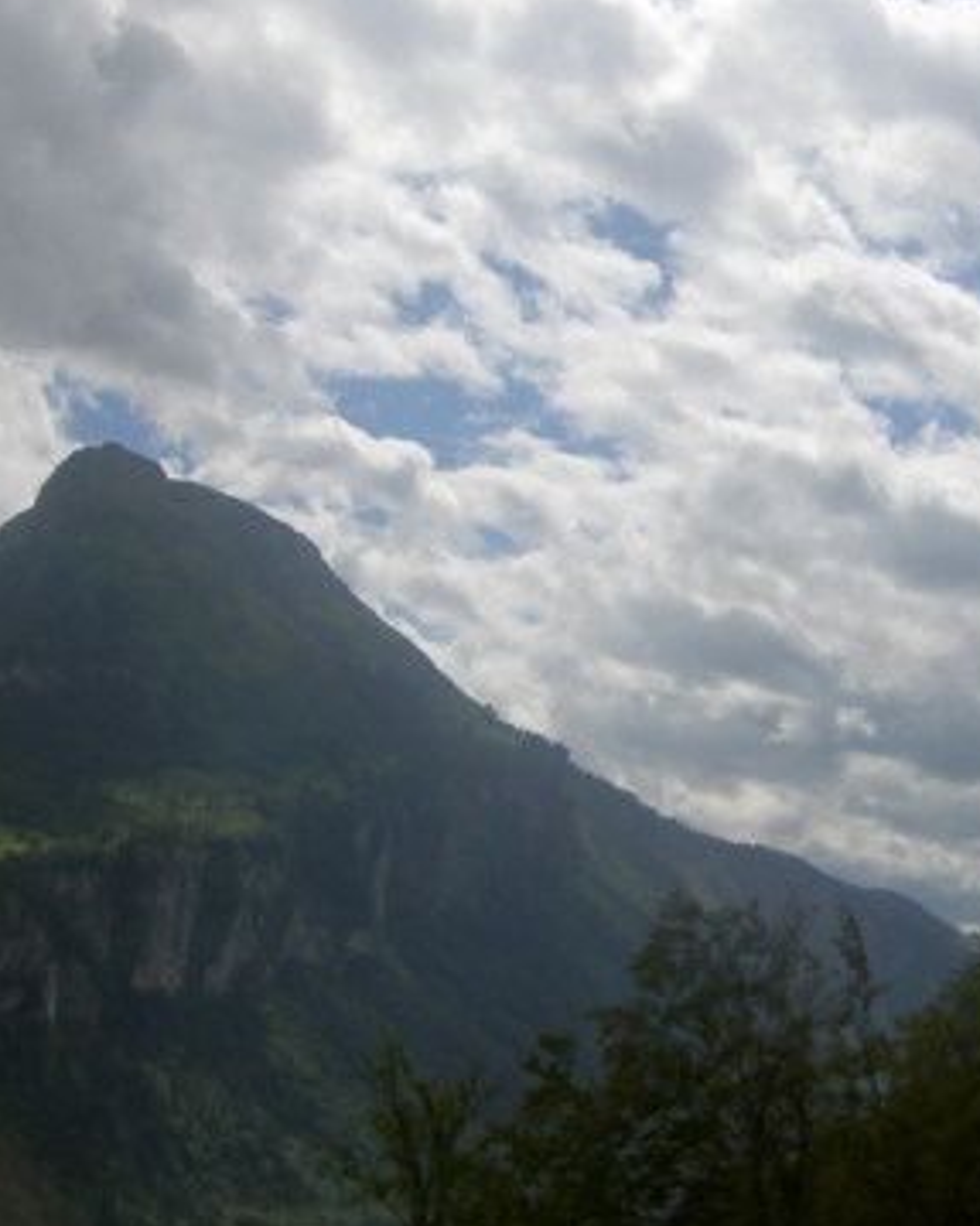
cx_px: 849
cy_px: 586
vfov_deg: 28.3
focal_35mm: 67
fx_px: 2430
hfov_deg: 22.3
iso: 100
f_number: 4.7
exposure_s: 1/1000
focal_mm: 5.6
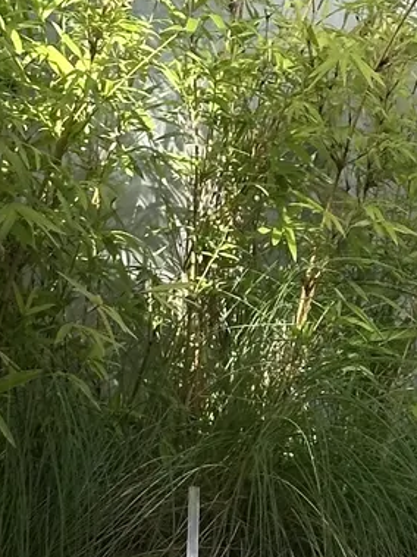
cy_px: 626
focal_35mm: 152
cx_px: 76
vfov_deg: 12.7
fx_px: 2443
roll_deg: -1.4
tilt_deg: -4.7
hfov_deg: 9.7
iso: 64
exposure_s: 1/1414
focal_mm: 6.86
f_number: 1.78
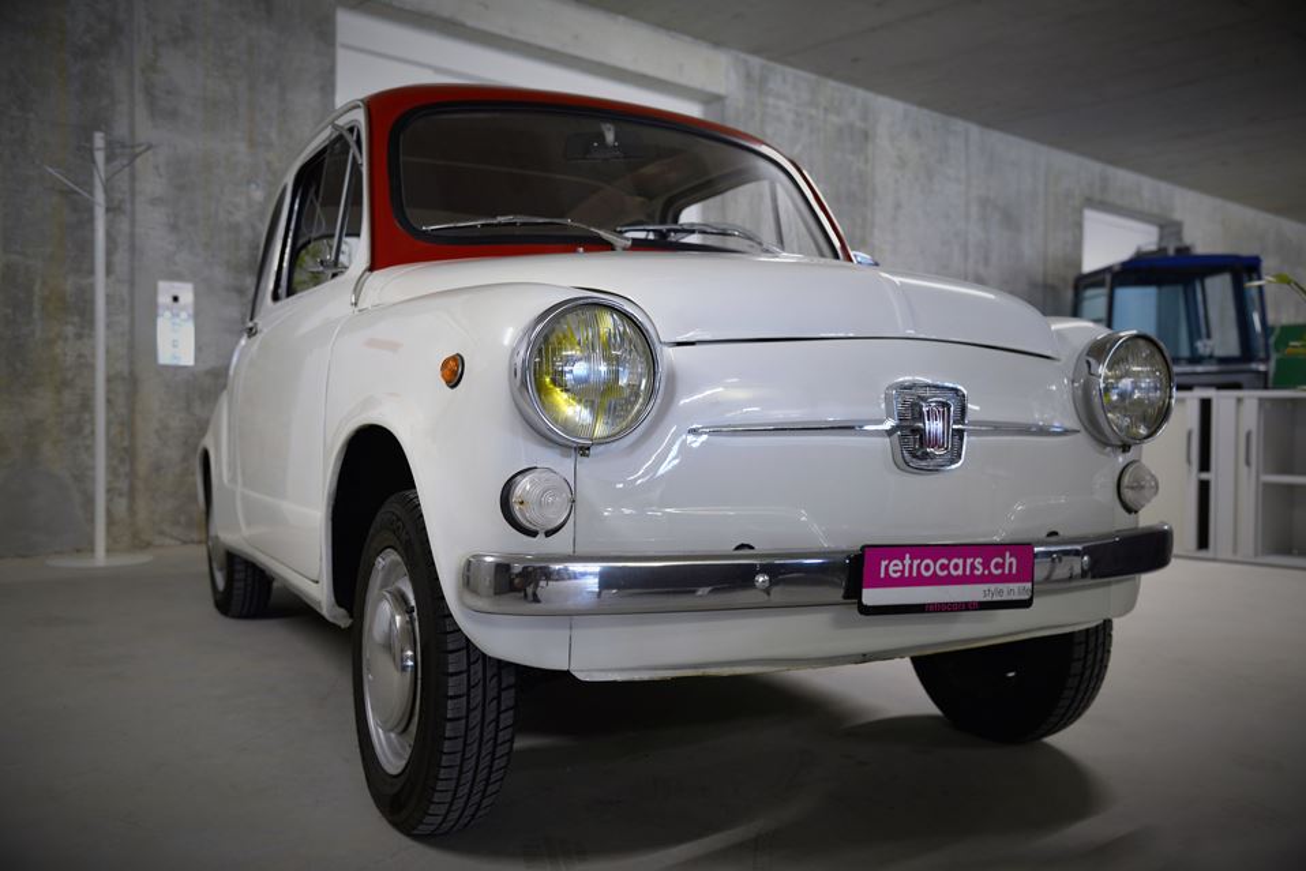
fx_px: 1125
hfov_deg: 60.3
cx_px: 653
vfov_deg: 42.3
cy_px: 436
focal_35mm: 31
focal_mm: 31
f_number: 4
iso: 800
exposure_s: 1/40
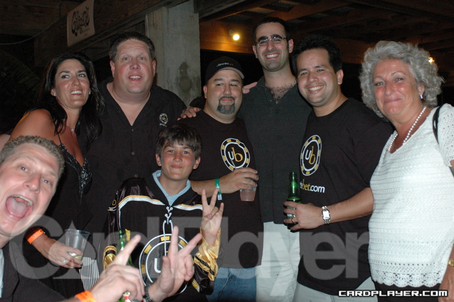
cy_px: 151
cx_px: 227
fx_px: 529
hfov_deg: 46.4
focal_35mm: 42
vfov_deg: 31.9
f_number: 4.5
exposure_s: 1/60
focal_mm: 28
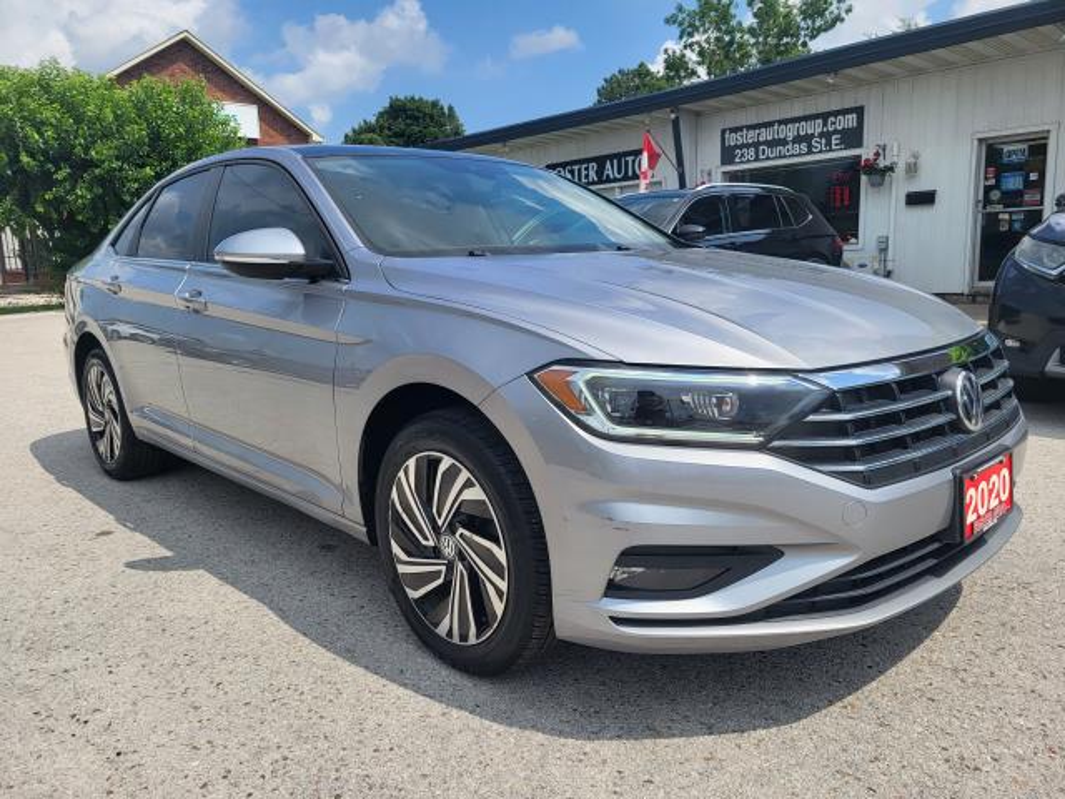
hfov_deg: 67.3
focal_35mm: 26
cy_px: 400
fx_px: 800
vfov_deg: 53.1
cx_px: 532
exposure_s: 1/2708
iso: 40
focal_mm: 5.4
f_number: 1.8
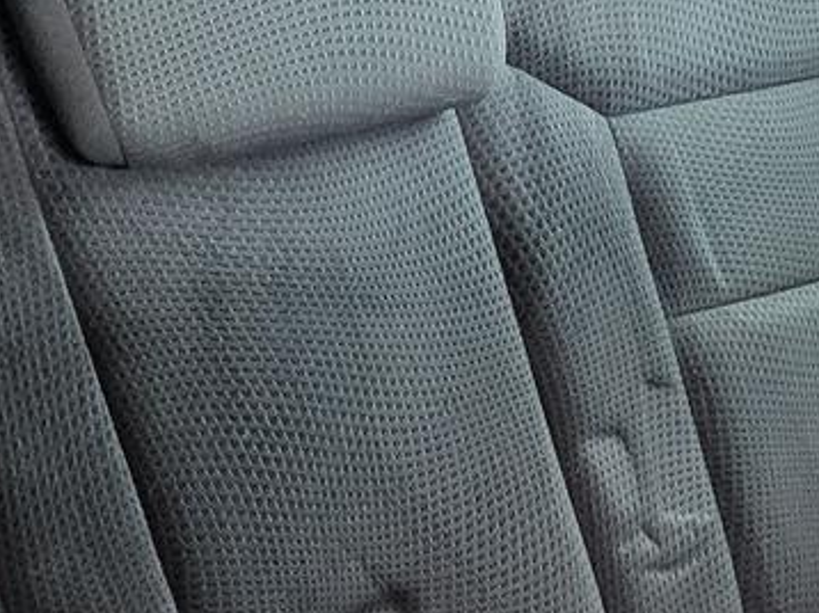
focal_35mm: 93
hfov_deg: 20.9
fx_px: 2199
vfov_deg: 14.7
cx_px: 638
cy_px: 929
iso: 1600
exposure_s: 1/24
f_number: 1.8
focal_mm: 5.4
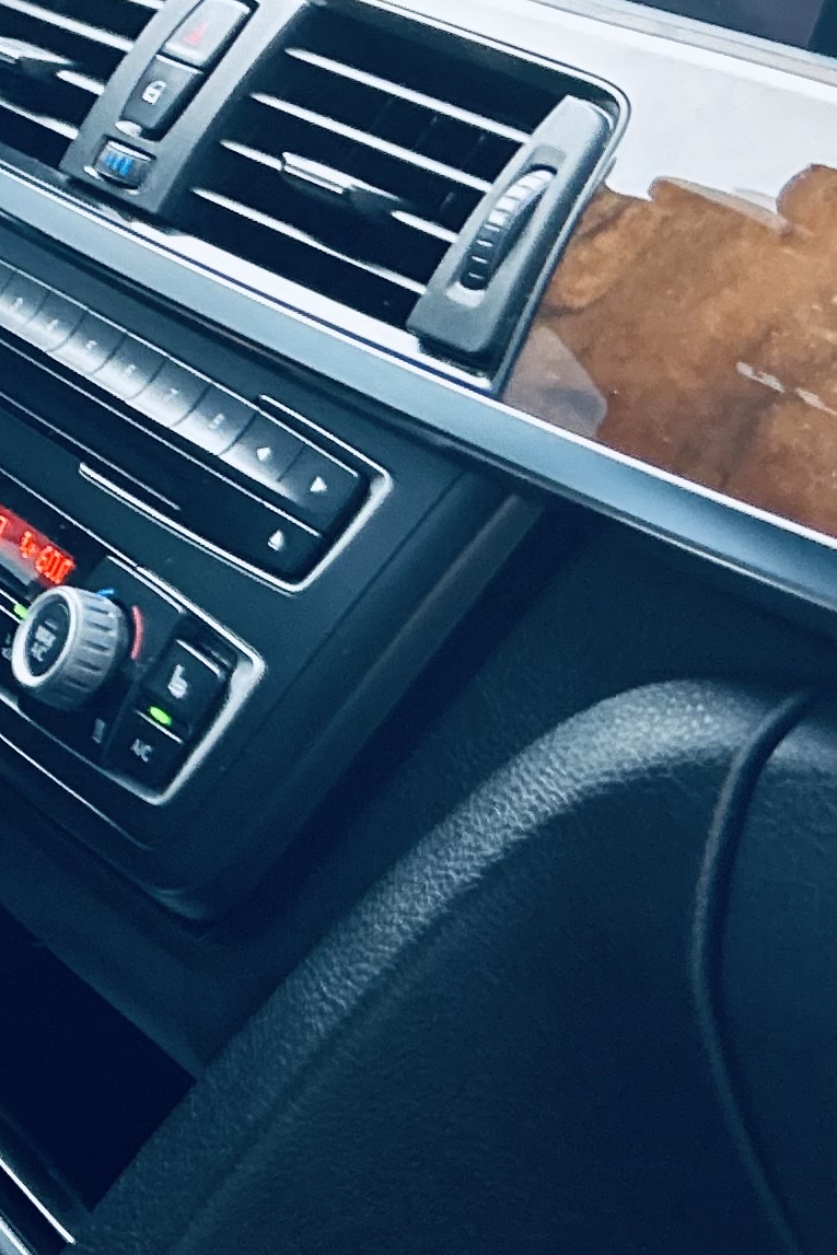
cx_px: -441
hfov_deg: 13.5
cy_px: 602
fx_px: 3312
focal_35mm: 95
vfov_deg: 21.5
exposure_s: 1/50
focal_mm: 5.7
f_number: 1.5
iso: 500
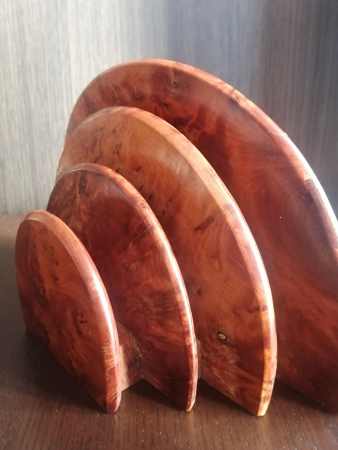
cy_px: 182
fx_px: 456
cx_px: 177
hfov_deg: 40.7
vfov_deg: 52.3
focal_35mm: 35
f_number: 1.8
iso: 500
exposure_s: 1/25
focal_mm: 3.95
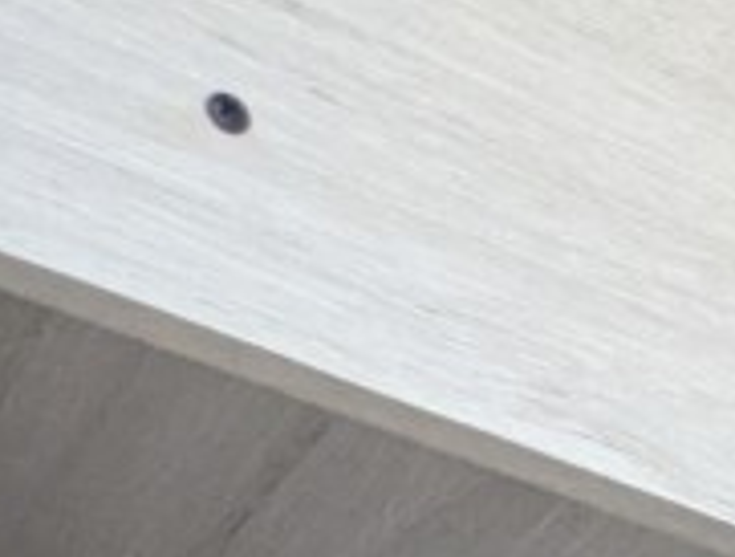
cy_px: 1720
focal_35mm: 123
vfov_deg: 9.3
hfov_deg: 12.6
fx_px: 2620
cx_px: 1752
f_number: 2.2
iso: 134
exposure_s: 1/141
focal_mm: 2.35
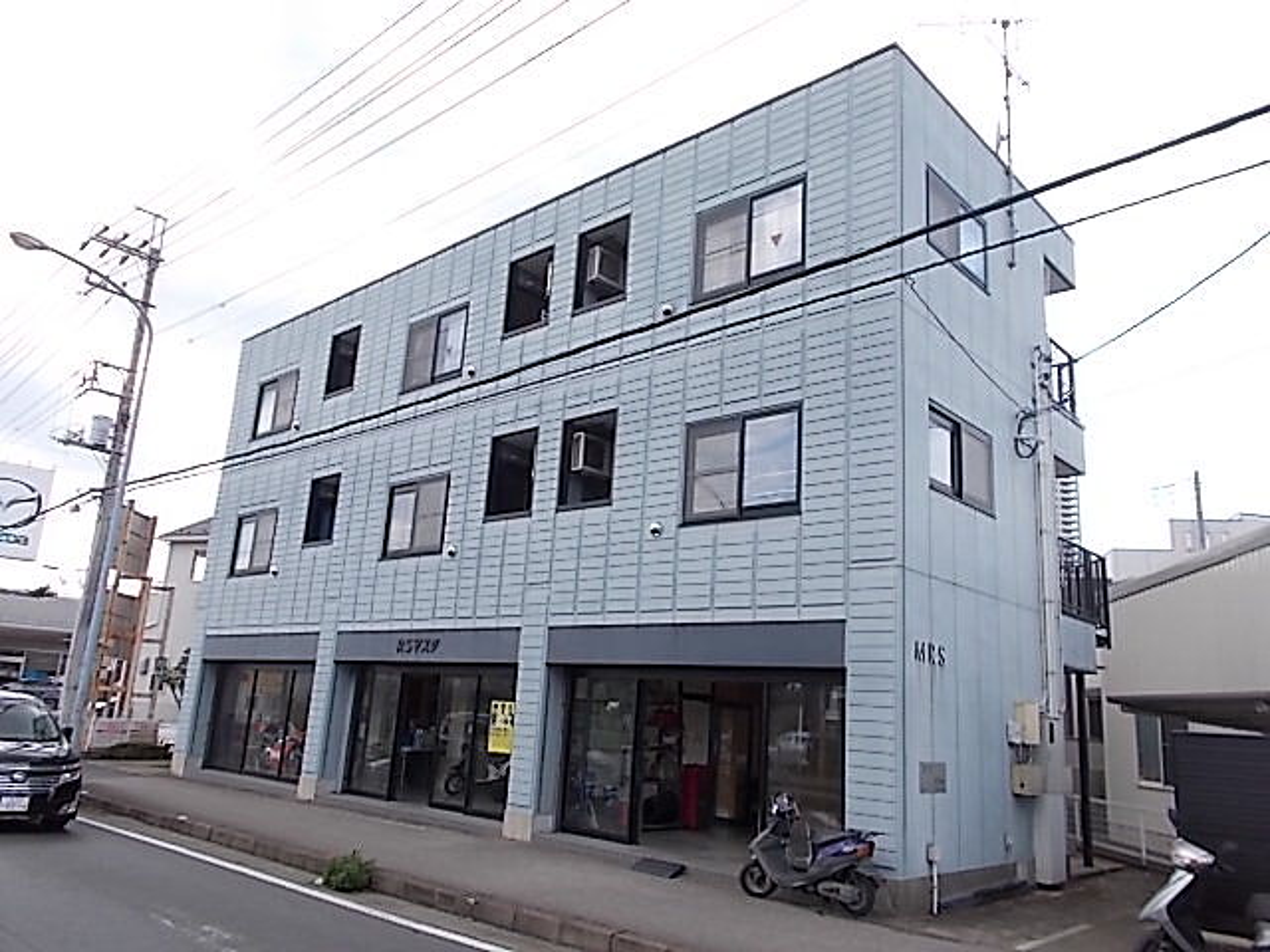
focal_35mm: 26
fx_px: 954
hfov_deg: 67.3
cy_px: 476
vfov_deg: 53.1
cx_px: 635
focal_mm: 4.6
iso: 80
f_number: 3.2
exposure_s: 1/320
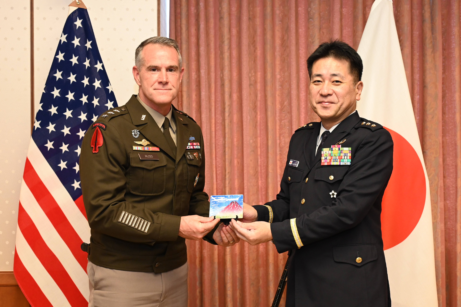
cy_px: 154
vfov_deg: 31.1
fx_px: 550
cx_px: 230
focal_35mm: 43
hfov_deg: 45.5
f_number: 5.6
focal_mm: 43
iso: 3200
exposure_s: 1/125
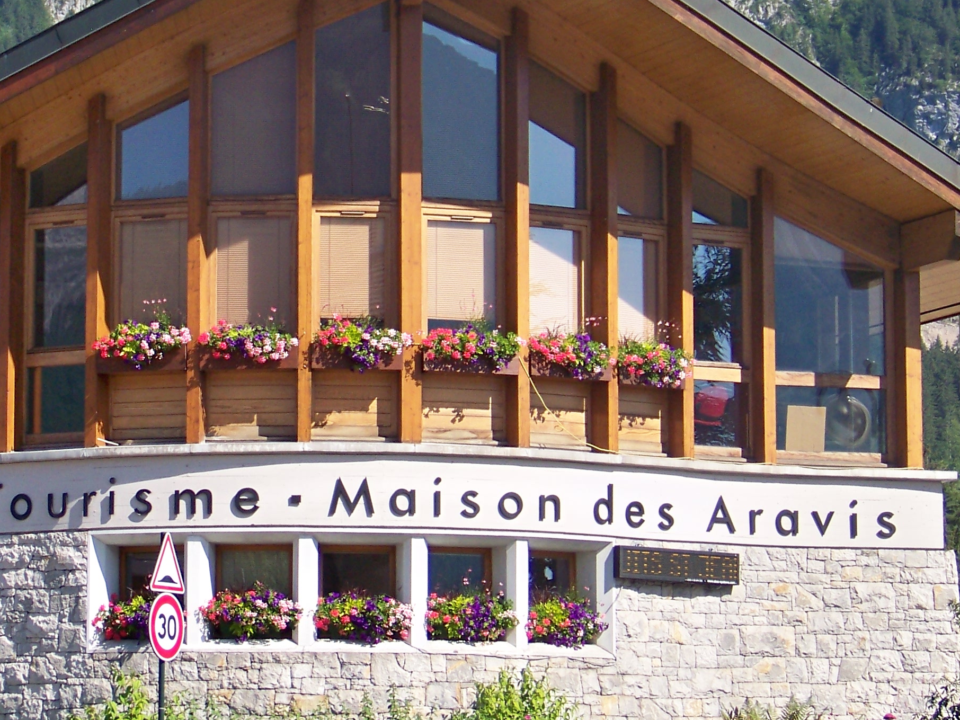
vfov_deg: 10.0
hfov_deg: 13.2
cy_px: 289
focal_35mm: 149
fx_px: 4132
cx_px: 209
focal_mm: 14.6
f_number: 3.2
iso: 80
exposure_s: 1/800
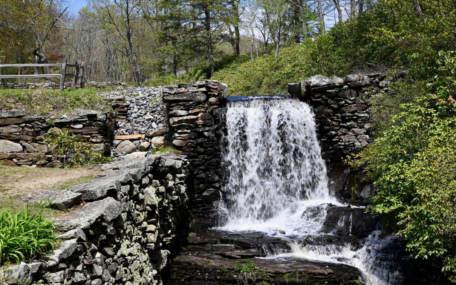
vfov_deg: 20.6
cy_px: 161
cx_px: 282
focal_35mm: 63
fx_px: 783
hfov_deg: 32.3
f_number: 18
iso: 100
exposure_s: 1/80
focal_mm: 50
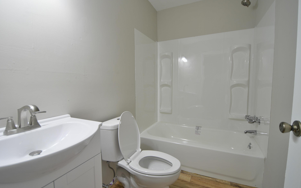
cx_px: 147
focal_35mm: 16
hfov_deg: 97.8
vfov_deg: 71.3
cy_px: 96
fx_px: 131
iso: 100
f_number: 3.5
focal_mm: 10
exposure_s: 1/15
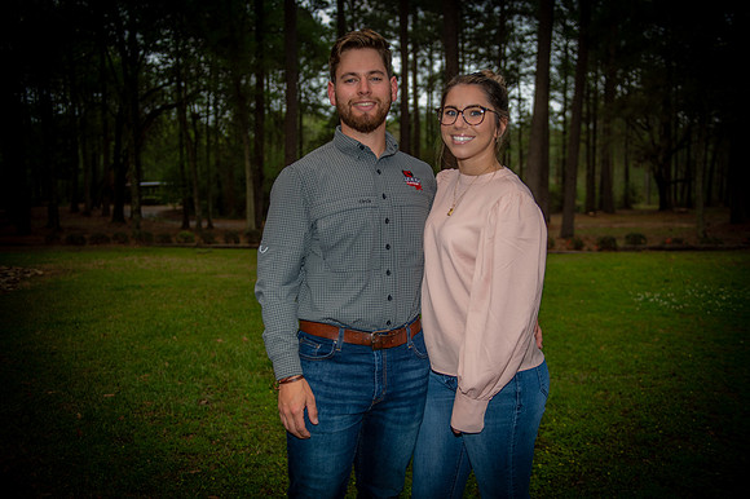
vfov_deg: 38.8
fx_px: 708
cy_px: 250
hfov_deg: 55.8
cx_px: 375
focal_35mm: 34
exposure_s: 1/200
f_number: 2.8
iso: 400
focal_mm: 34
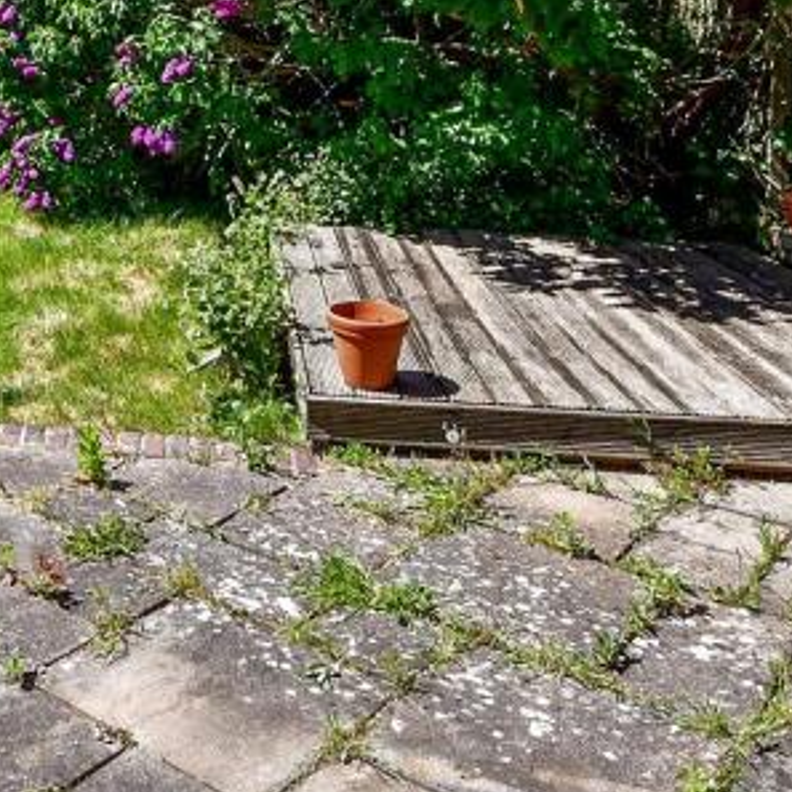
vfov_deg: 33.4
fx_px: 1139
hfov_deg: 35.4
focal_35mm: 44
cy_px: -81
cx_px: 35
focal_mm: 10
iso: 250
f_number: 8
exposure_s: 1/320
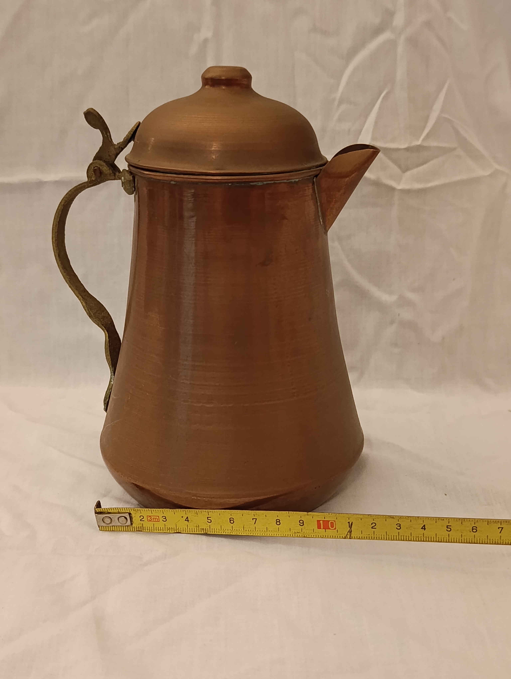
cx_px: 256
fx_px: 785
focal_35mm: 40
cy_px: 340
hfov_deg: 36.0
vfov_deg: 46.7
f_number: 1.65
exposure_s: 1/25
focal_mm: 6.11
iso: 2376
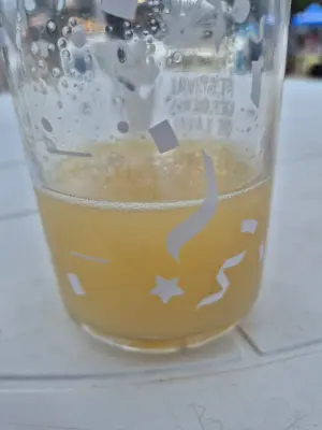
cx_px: 161
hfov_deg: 58.9
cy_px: 215
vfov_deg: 73.9
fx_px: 285
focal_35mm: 23
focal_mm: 5.4
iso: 25
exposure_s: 1/1188
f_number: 1.8
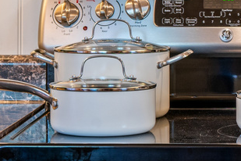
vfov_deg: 8.1
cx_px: 199
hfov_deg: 12.2
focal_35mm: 167
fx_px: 1118
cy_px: -65
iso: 250
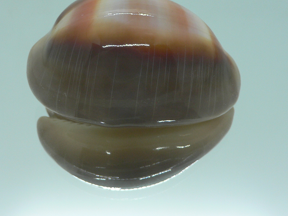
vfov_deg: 30.7
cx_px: 135
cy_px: 74
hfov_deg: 40.4
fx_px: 391
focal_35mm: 47
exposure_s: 1/60
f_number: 2.8
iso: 100
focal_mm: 4.6
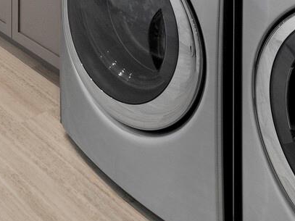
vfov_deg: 19.1
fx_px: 469
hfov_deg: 32.8
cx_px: 17
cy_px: -191
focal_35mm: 55
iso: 320
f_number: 11
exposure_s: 1/2
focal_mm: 7
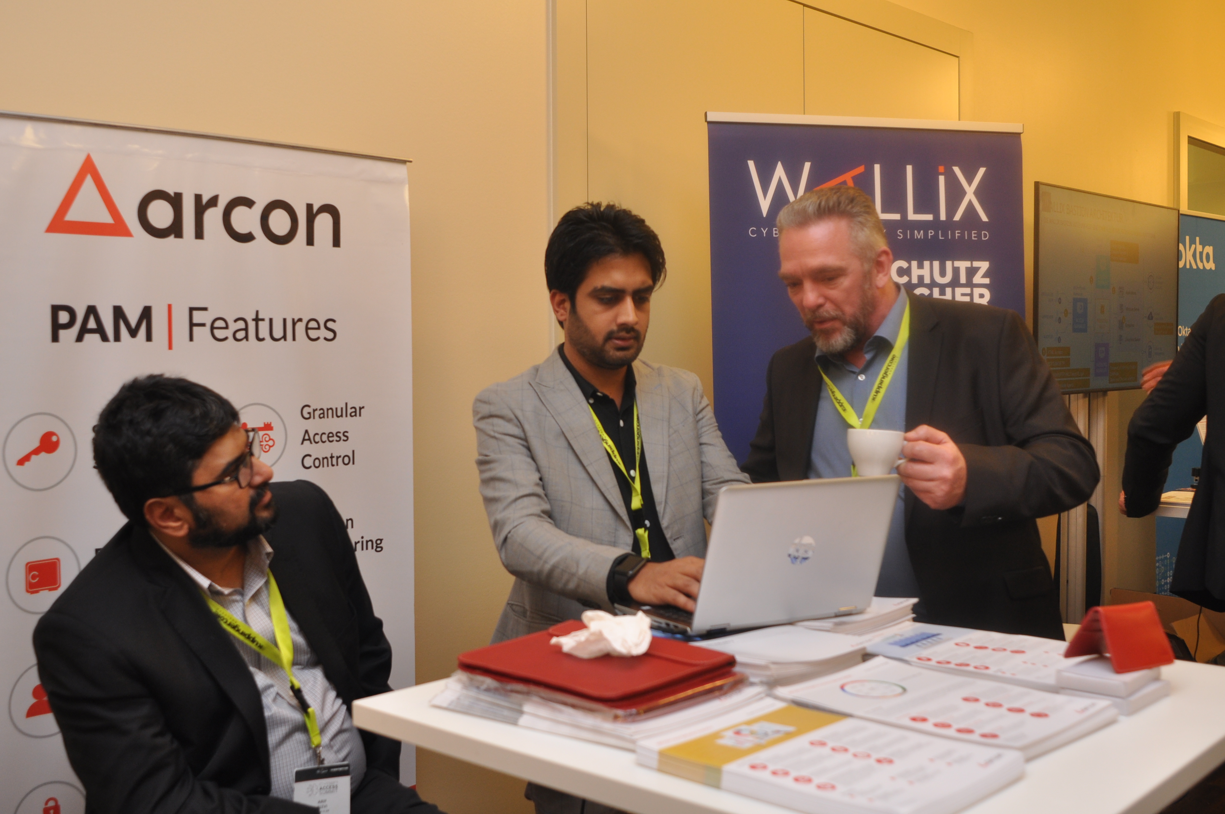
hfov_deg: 53.2
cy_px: 407
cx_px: 612
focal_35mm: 36
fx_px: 1223
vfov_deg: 36.8
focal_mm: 24
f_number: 4.5
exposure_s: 1/60
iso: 400
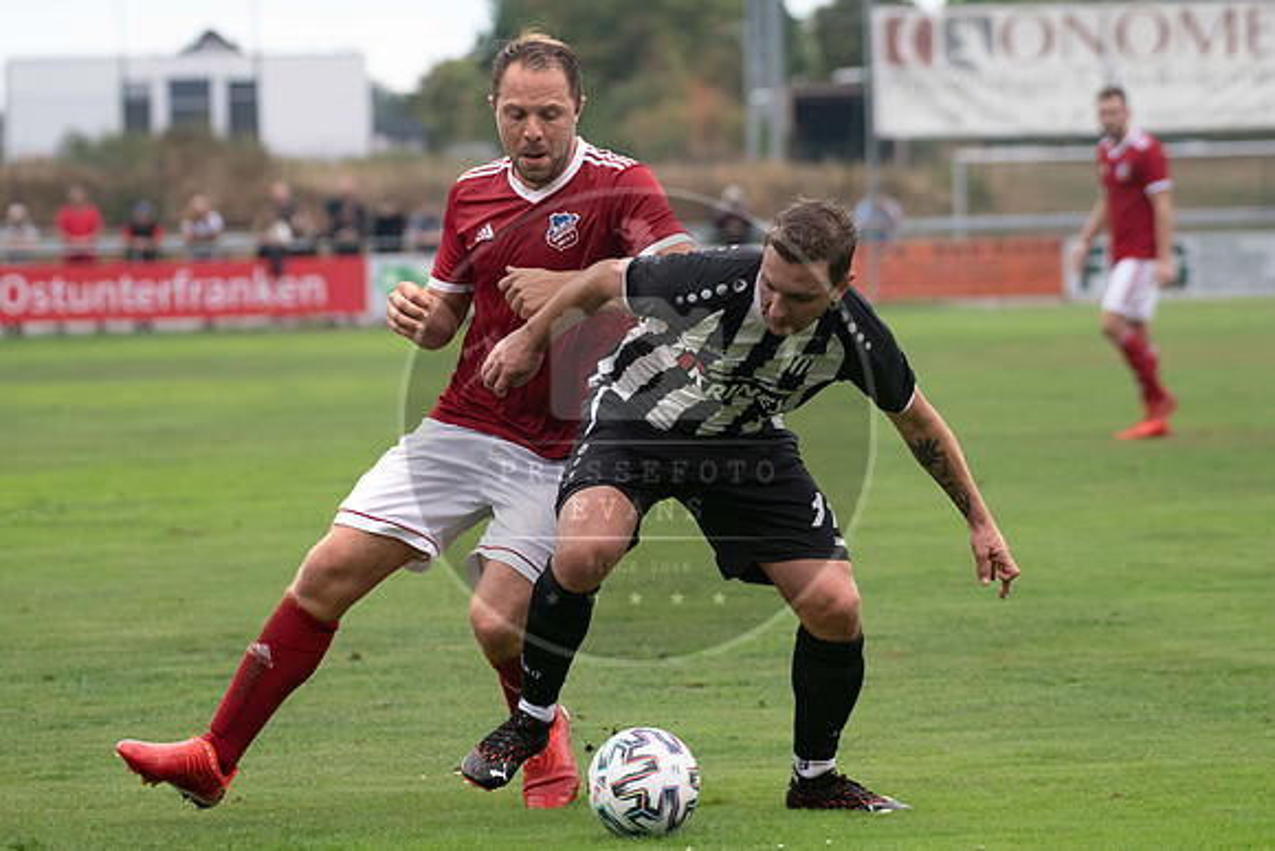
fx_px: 8284
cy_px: 369
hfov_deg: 8.8
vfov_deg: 5.9
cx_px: 631
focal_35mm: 234
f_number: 5.6
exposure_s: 1/1600
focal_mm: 200
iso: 1000
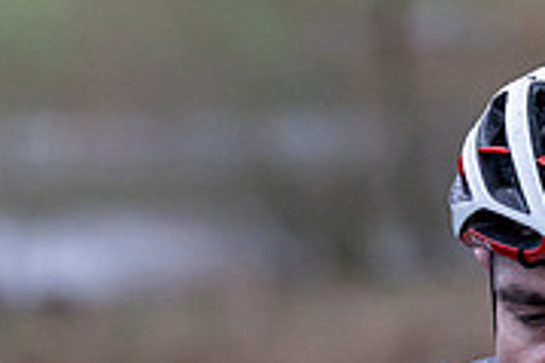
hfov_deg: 3.4
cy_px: 332
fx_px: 9226
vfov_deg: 2.2
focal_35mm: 610
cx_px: 507
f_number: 4
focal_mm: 156
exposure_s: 1/500
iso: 6400
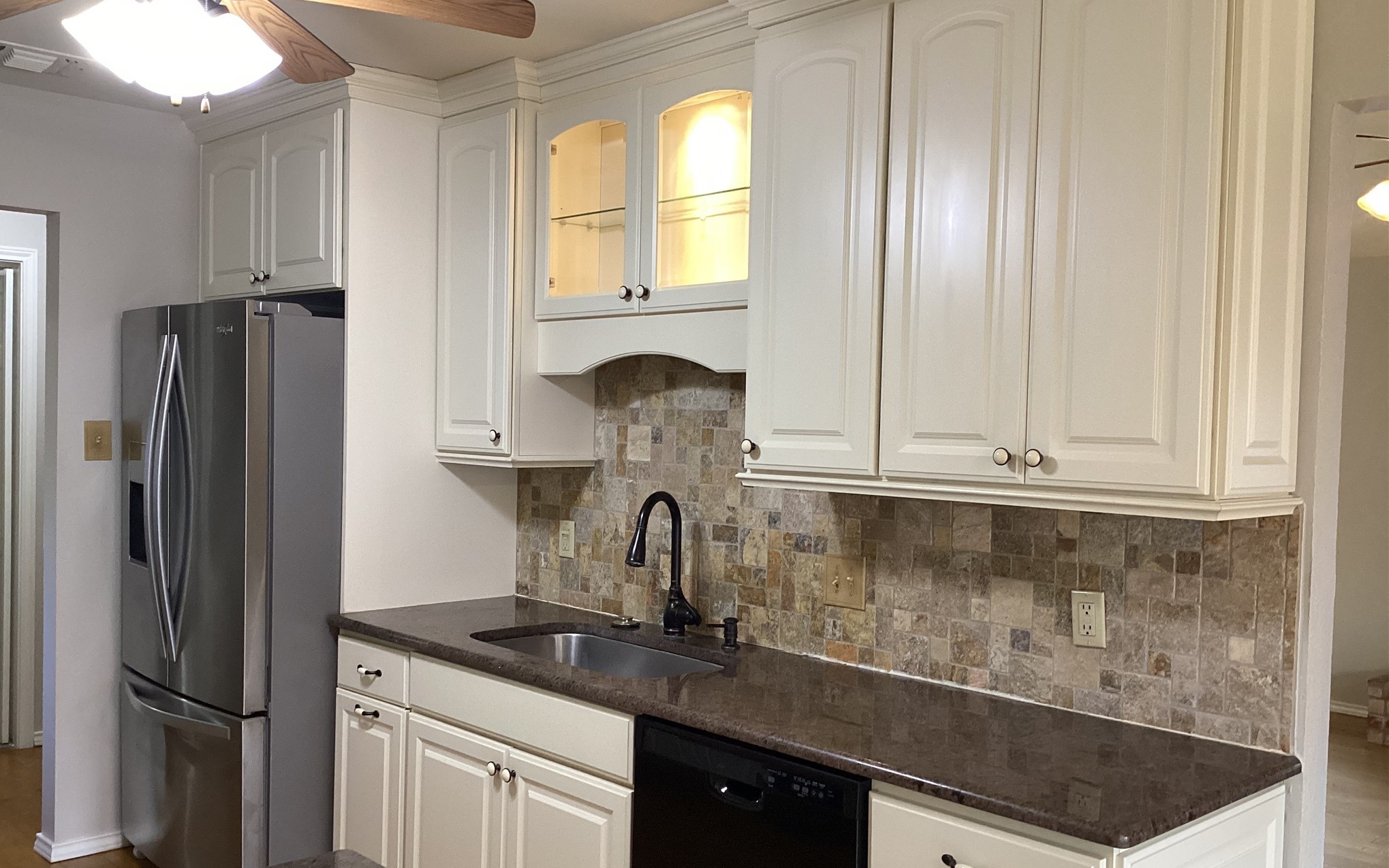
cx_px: 692
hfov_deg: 58.1
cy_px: 460
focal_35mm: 33
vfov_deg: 38.3
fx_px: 1249
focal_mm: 3.3
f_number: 2.4
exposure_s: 1/60
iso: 200
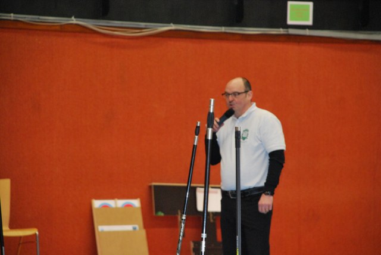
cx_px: 190
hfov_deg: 10.2
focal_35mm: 202
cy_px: 128
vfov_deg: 6.8
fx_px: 2145
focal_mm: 135
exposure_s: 1/60
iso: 1400
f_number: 5.6
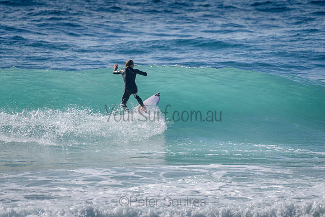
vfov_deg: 2.2
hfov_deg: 3.4
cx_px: 126
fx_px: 5537
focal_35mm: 613
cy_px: 101
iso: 110
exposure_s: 1/2000
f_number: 5.6
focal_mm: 500
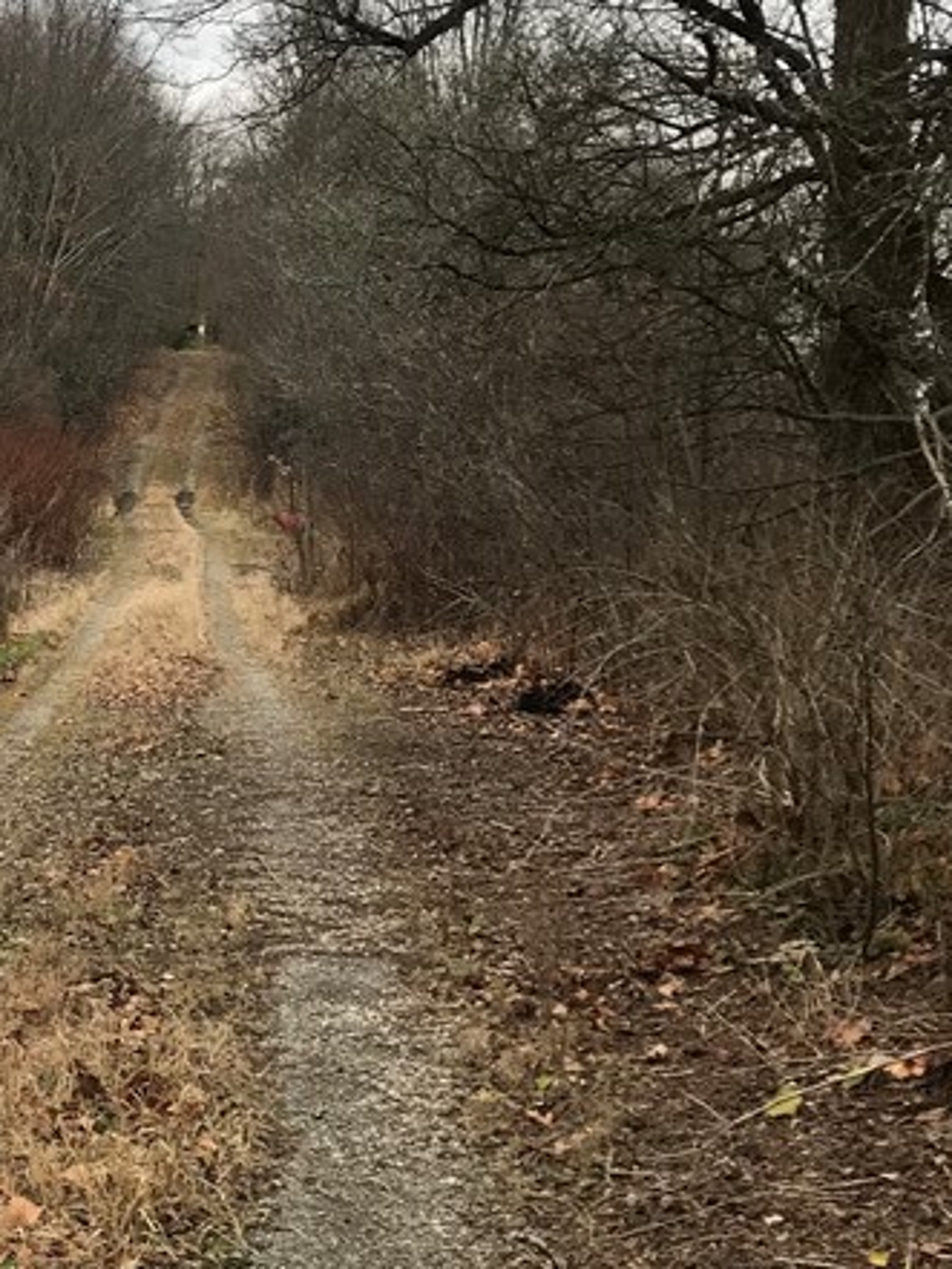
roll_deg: -0.5
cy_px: 688
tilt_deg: -7.9
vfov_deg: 29.8
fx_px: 2382
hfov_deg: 21.4
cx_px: -98
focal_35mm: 65
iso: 20
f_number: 1.8
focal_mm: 3.99
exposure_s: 1/591
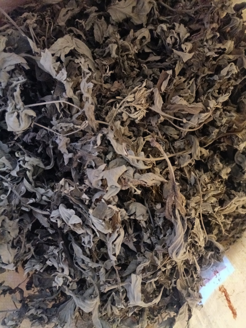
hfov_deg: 53.1
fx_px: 246
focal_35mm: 26
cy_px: 164
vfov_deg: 67.3
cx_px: 123
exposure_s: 1/20
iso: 3831
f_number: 1.8
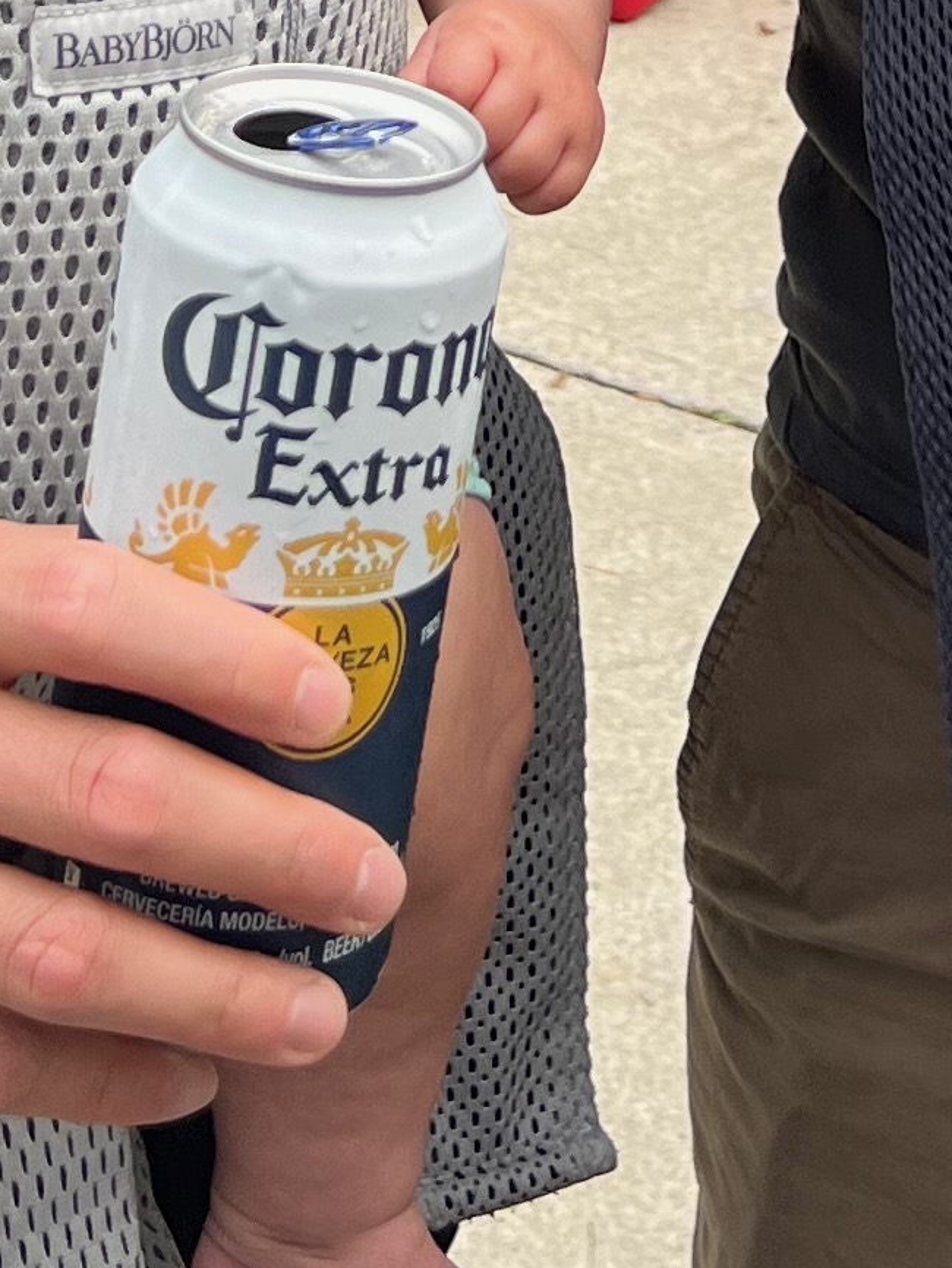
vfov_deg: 14.4
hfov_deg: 12.2
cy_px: -990
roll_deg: -0.5
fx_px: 4435
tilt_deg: -6.7
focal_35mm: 121
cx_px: 847
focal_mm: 5.7
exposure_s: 1/607
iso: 50
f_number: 1.5
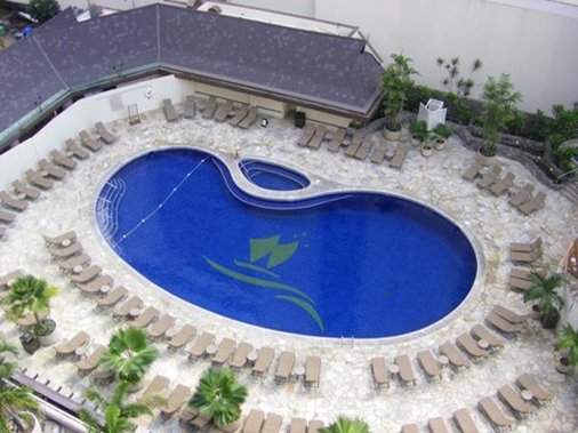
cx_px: 289
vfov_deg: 37.7
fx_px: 634
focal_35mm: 38
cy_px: 216
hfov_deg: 49.0
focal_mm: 6.3
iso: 80
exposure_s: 1/125
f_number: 3.5
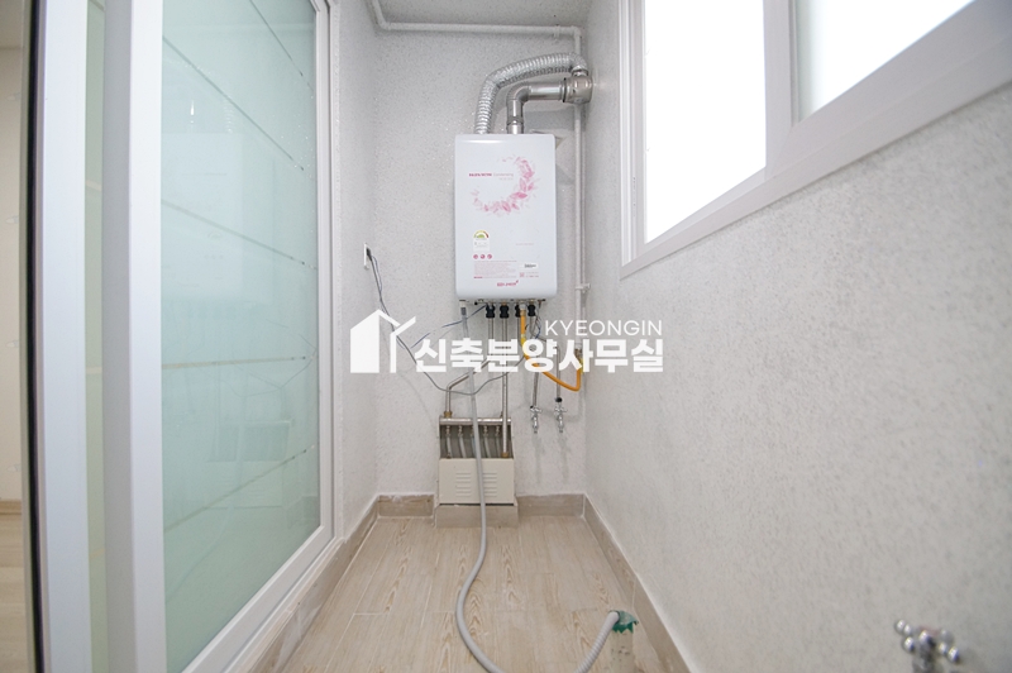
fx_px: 421
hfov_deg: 100.4
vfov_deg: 77.2
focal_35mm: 15
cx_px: 506
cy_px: 336
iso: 800
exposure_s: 1/80
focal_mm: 10
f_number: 3.5
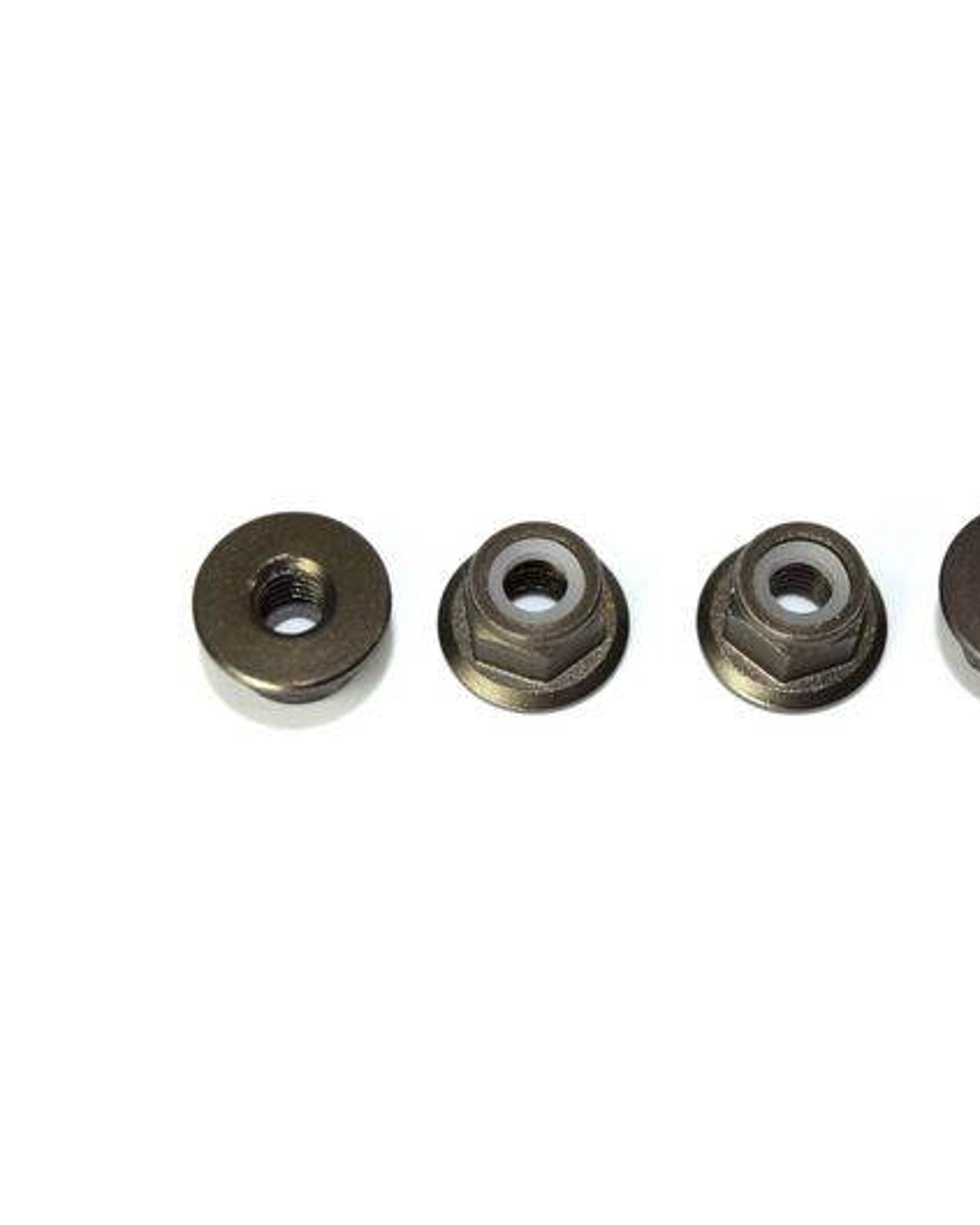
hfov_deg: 18.9
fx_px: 2938
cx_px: 623
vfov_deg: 23.6
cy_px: 614
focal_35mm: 81
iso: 100
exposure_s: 1/100
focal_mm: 38
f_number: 5.6
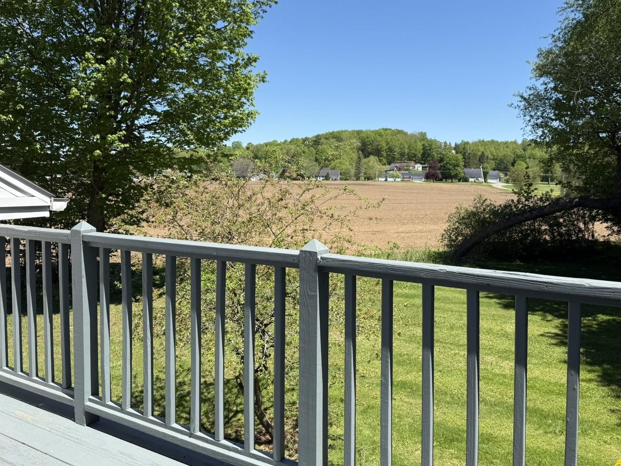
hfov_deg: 61.6
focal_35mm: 29
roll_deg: -0.3
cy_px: 195
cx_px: 338
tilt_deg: -2.1
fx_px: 520
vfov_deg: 48.0
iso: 80
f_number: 1.78
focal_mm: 6.76
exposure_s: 1/2907
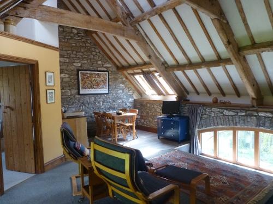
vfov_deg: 56.8
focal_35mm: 24
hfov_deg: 71.6
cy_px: 102
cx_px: 136
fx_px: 189
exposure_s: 1/50
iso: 400
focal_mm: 4.3
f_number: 3.3
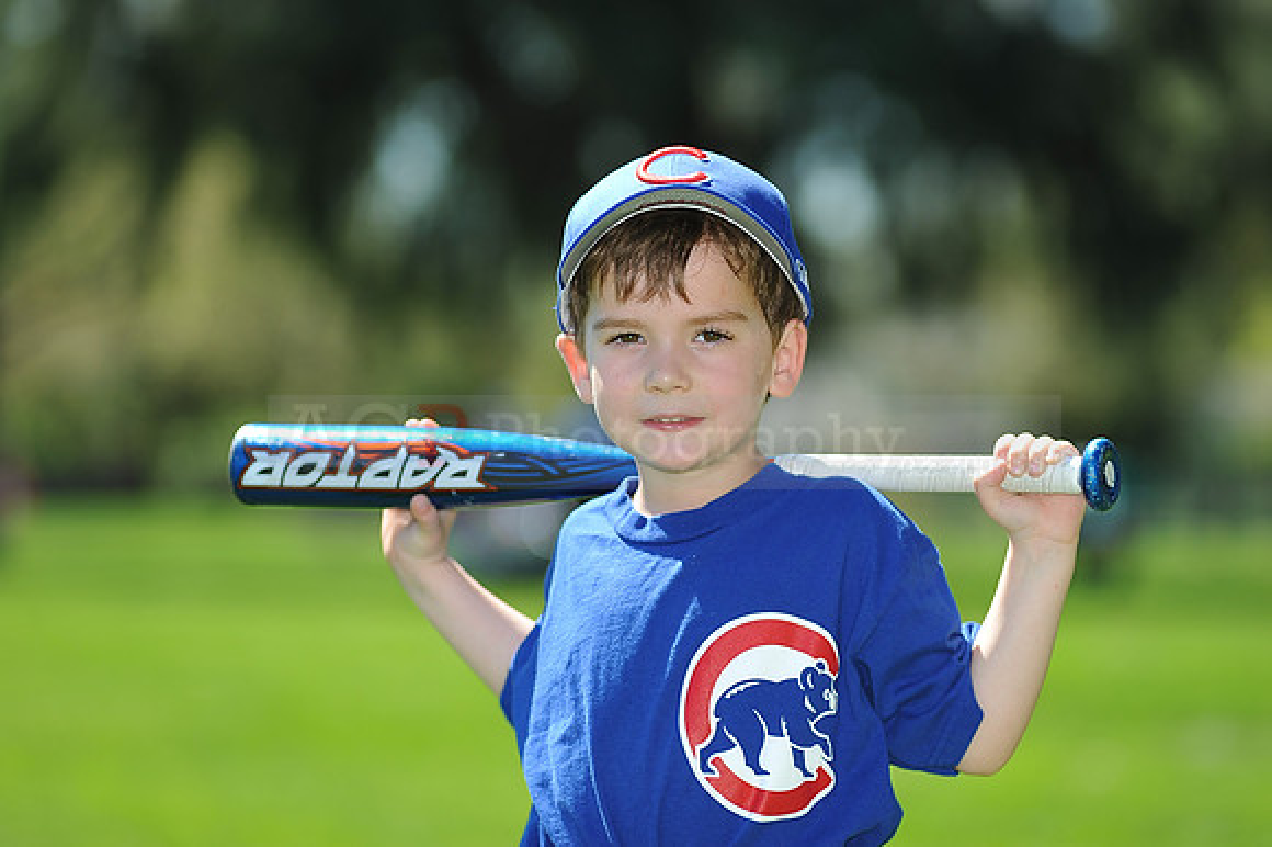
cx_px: 636
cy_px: 424
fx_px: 6356
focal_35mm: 180
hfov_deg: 11.4
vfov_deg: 7.6
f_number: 4.5
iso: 200
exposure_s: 1/800
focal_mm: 180
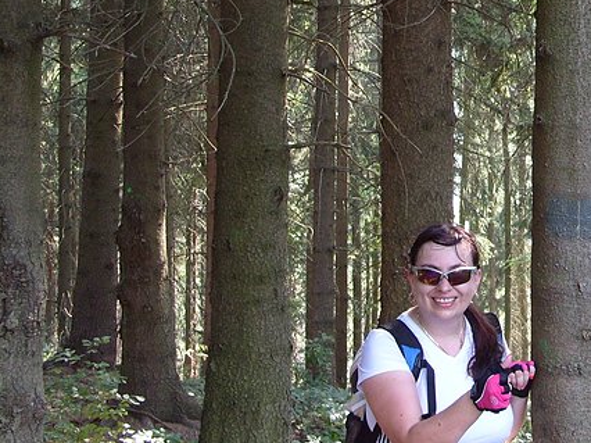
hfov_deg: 25.4
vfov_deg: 19.4
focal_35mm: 74
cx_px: 556
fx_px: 1263
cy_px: 24
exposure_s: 1/60
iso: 100
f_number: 2.8
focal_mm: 7.8
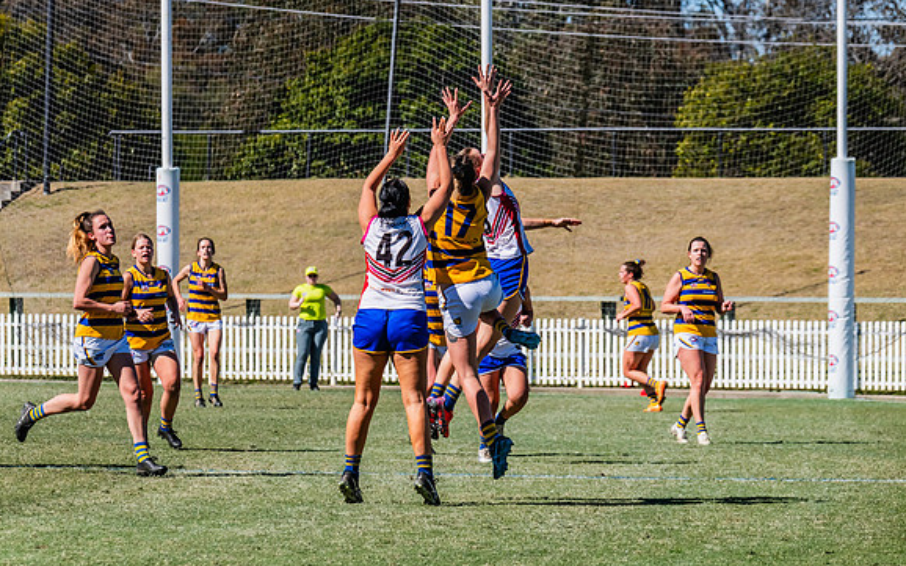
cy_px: 294
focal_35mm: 291
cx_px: 514
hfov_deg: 7.2
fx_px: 7184
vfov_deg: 4.5
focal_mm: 250
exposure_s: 1/1600
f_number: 13
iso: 800
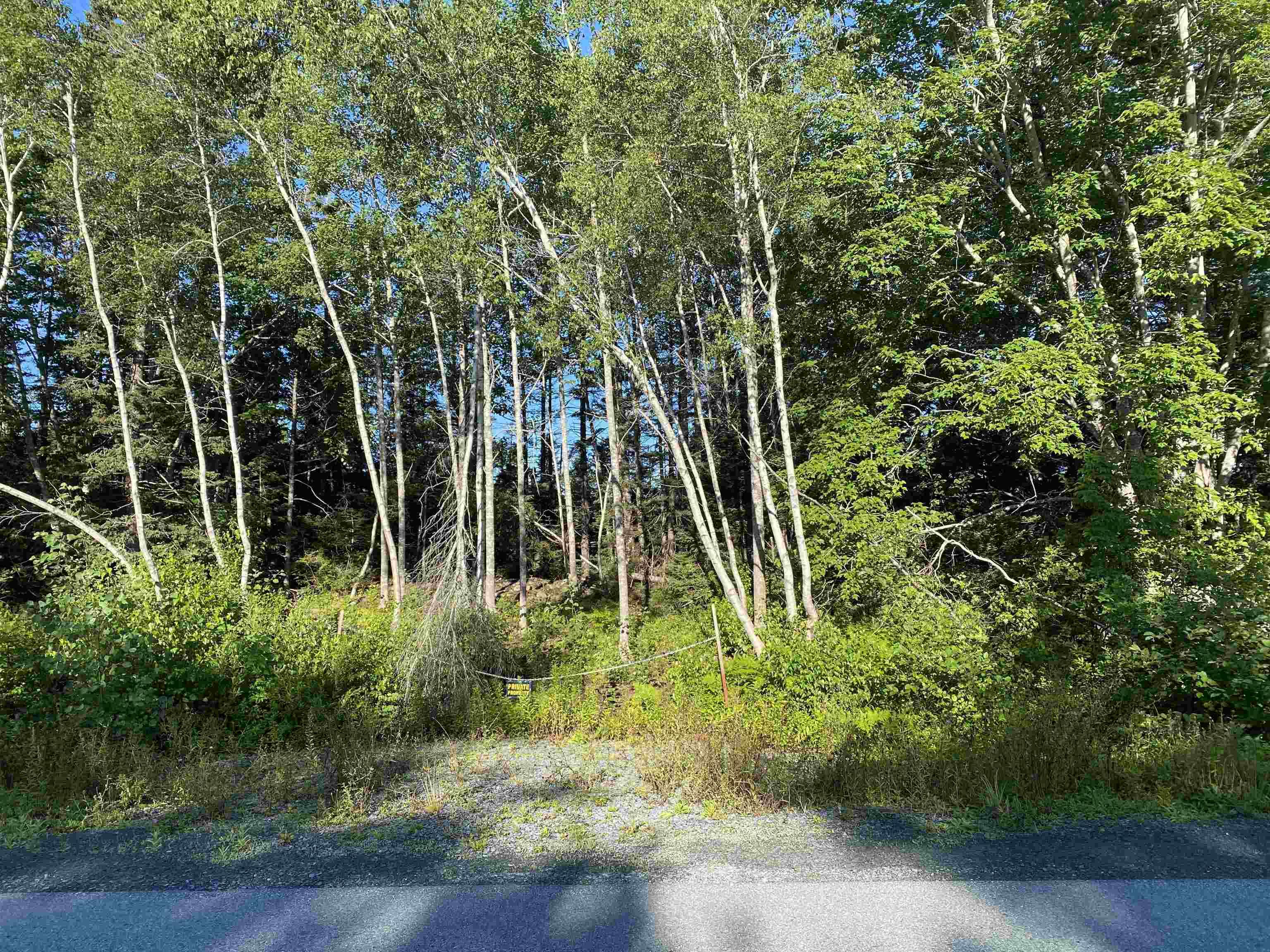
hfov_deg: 67.3
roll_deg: +0.3
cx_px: 635
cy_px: 476
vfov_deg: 53.1
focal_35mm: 26
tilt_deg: +3.6
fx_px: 954
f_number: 1.8
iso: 32
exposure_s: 1/912
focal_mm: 4.25
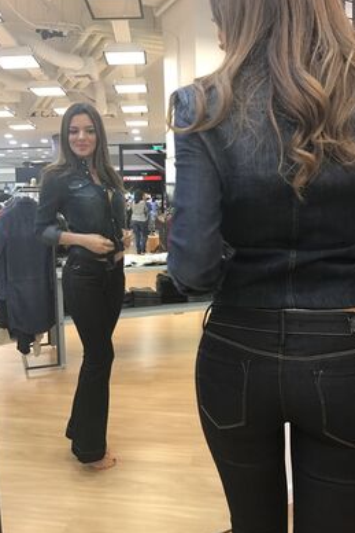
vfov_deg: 61.9
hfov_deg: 43.6
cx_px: 175
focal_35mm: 30
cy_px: 262
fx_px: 443
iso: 40
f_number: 1.8
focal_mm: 3.99
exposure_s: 1/20
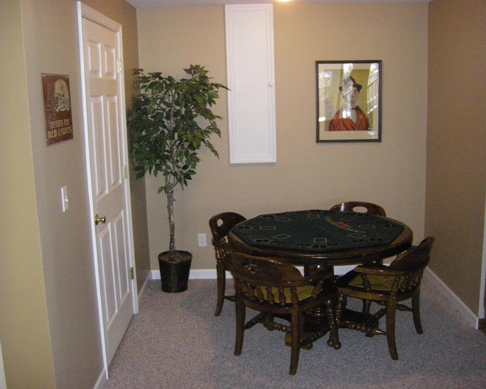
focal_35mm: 40
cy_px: 194
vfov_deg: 37.3
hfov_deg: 45.8
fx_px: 575
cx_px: 241
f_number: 3.5
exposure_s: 1/50
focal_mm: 6.3
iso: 800
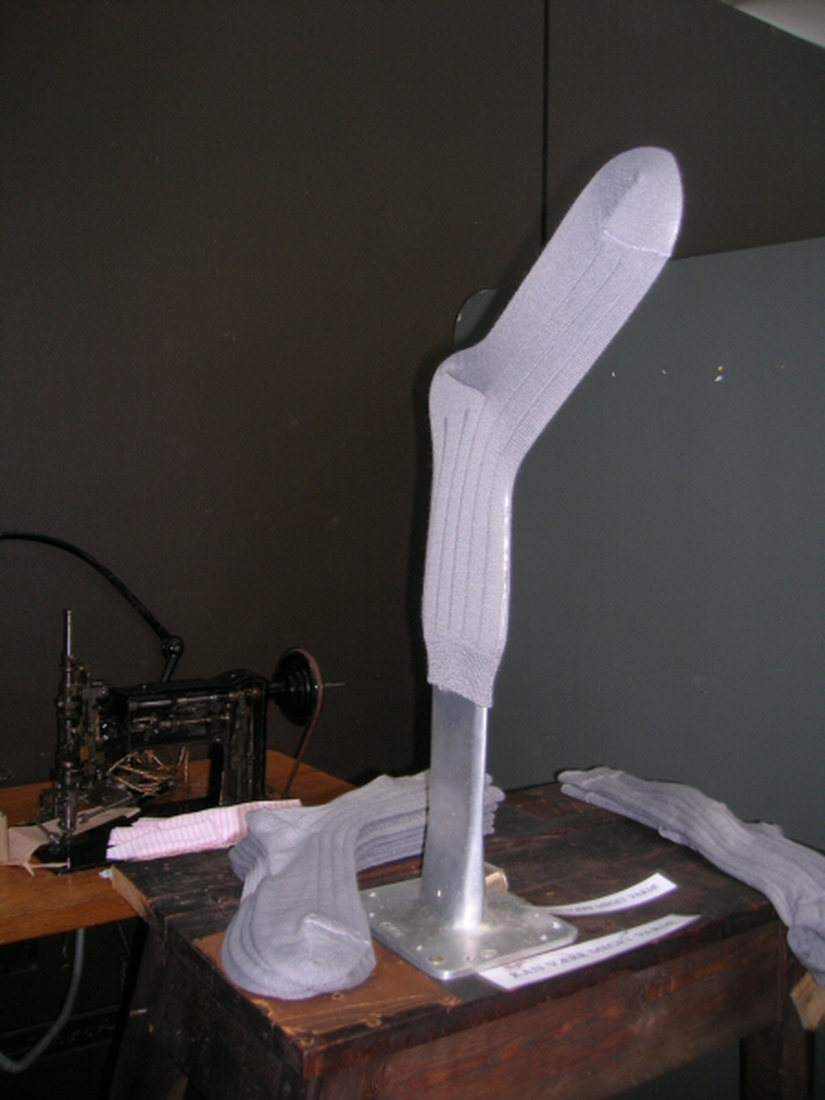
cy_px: 550
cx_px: 412
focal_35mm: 34
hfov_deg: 41.8
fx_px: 1080
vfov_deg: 54.0
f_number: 2.9
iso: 50
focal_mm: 5.7
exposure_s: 1/60.1
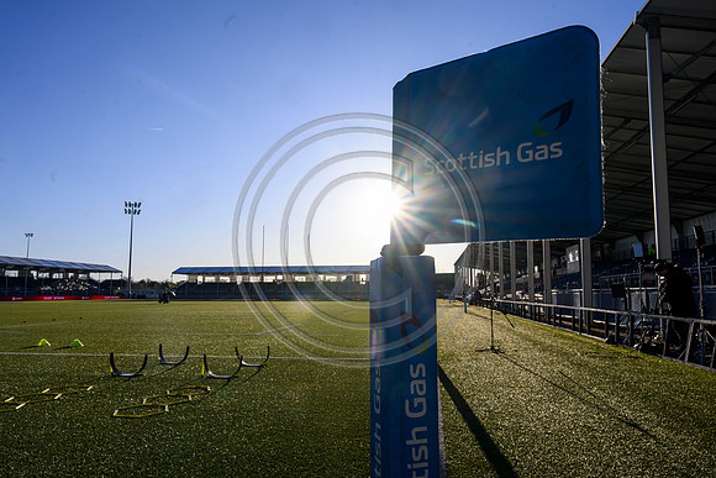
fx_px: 500
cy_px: 239
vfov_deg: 51.1
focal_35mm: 25
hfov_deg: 71.2
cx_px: 358
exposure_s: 1/1000
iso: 500
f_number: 11
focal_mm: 24
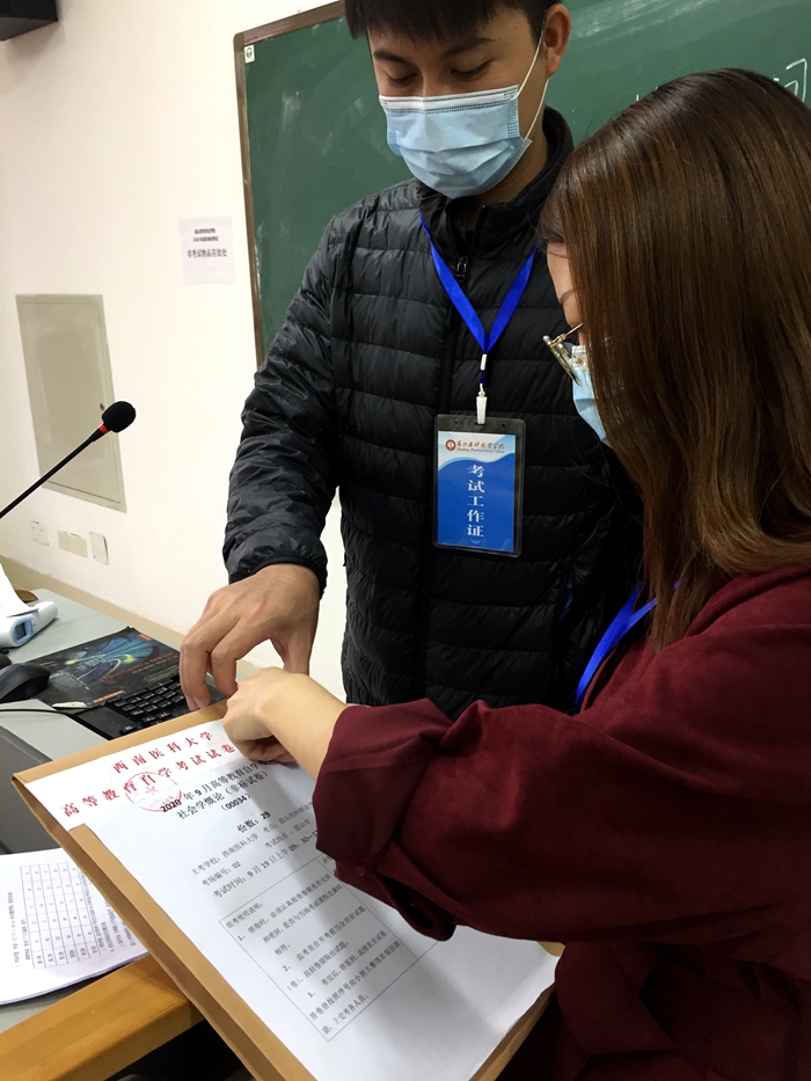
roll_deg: +1.7
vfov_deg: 61.7
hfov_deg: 48.2
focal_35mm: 29
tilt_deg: -12.9
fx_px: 906
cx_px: 406
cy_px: 540
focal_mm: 4.15
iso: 100
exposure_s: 1/33
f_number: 2.2
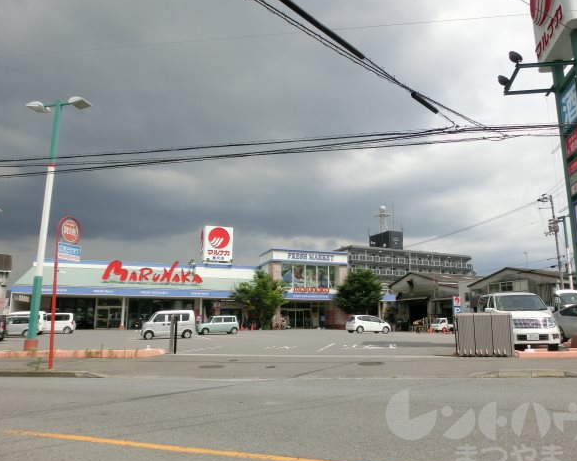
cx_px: 315
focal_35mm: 26
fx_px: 444
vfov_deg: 54.9
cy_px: 234
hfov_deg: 65.9
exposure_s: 1/320
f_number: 7.9
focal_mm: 4.24
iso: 80
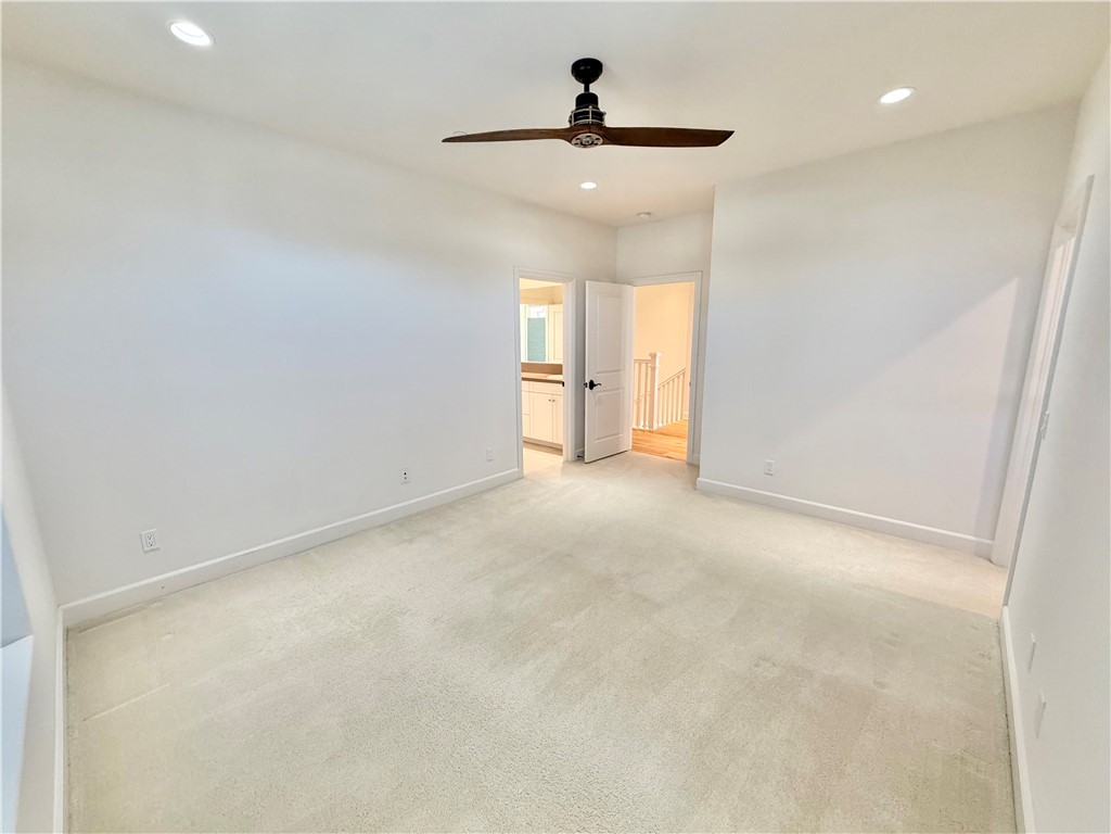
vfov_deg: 85.7
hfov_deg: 102.1
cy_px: 417
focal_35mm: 14
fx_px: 449
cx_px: 556
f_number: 2.2
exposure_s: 1/120
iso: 250
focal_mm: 2.22
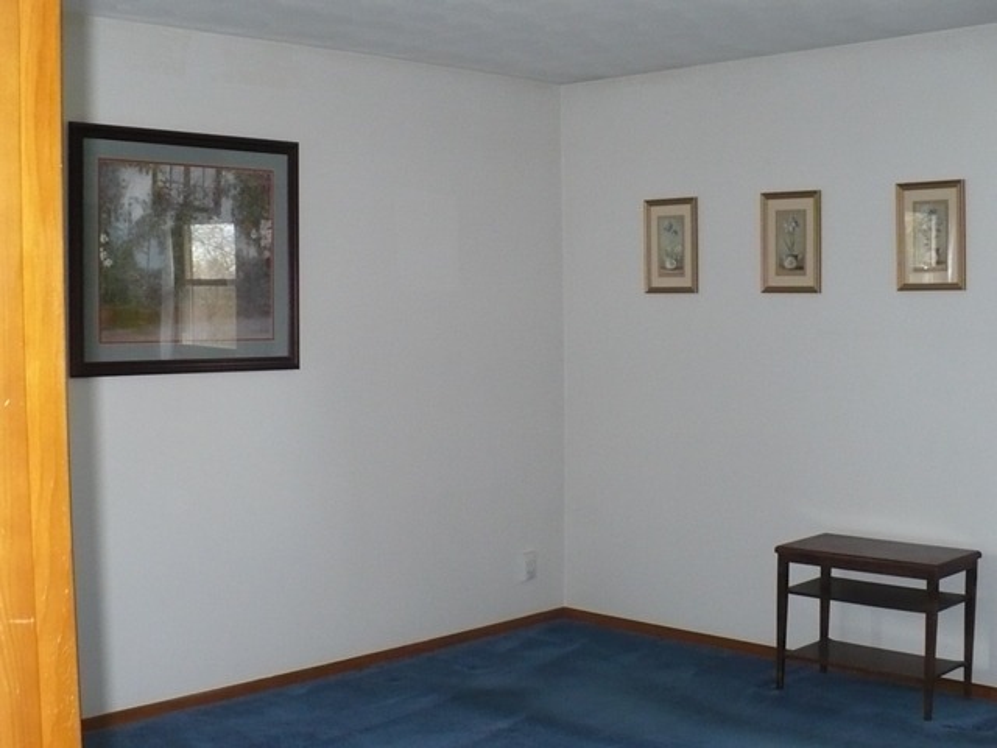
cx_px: 498
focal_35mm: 45
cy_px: 374
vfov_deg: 32.2
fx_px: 1296
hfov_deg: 42.1
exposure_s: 1/30
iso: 250
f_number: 2.8
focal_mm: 6.1
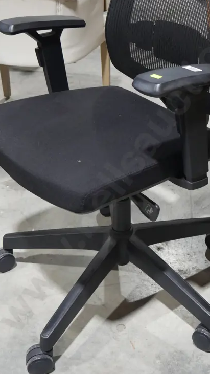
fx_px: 545
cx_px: 165
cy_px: 120
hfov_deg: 21.6
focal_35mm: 55
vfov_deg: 37.4
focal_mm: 18
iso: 640
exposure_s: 1/60
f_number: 4
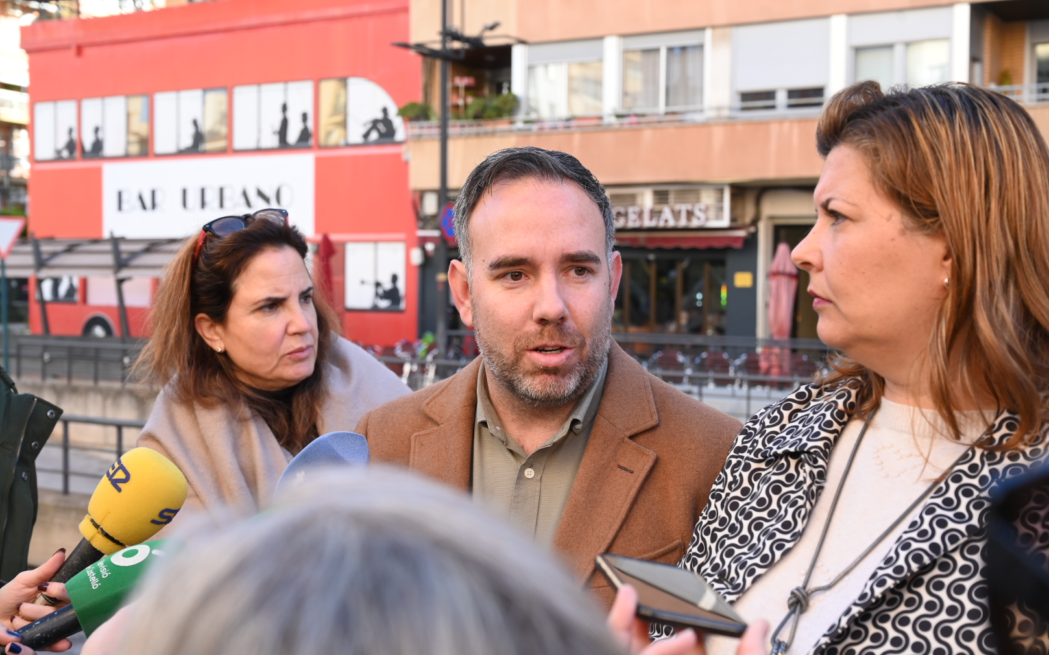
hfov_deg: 41.8
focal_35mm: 48
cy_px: 338
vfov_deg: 26.9
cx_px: 525
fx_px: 1372
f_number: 6.3
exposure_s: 1/200
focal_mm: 47
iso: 500
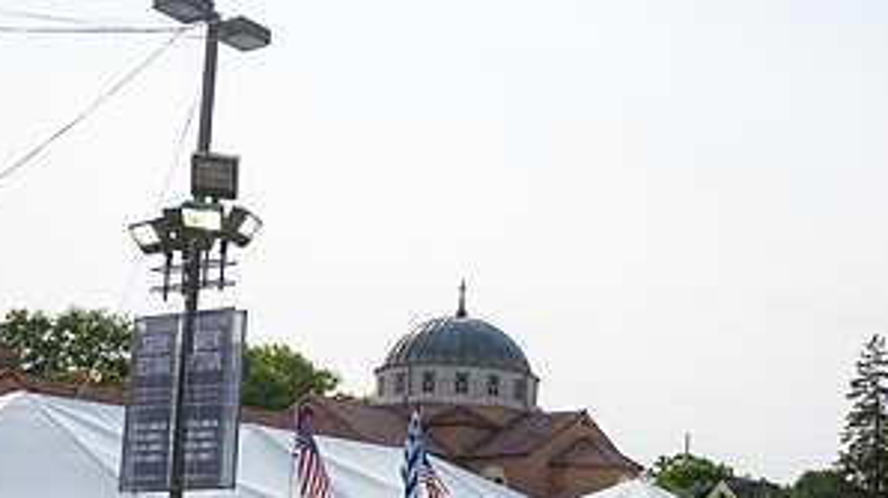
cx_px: 796
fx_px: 1153
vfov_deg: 23.9
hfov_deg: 39.2
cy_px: 410
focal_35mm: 49
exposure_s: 1/2500
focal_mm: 24
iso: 100
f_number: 3.2
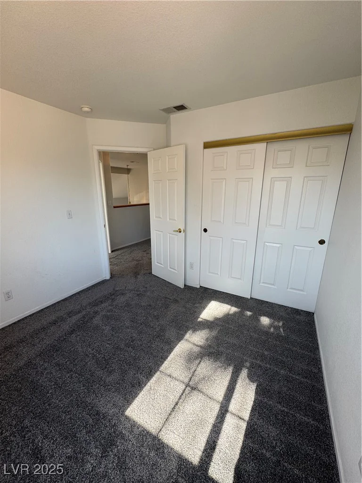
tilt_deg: -14.6
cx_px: 181
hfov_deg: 85.7
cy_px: 242
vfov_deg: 102.1
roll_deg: -1.2
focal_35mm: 14
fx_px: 195
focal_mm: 2.22
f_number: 2.2
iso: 40
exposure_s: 1/99
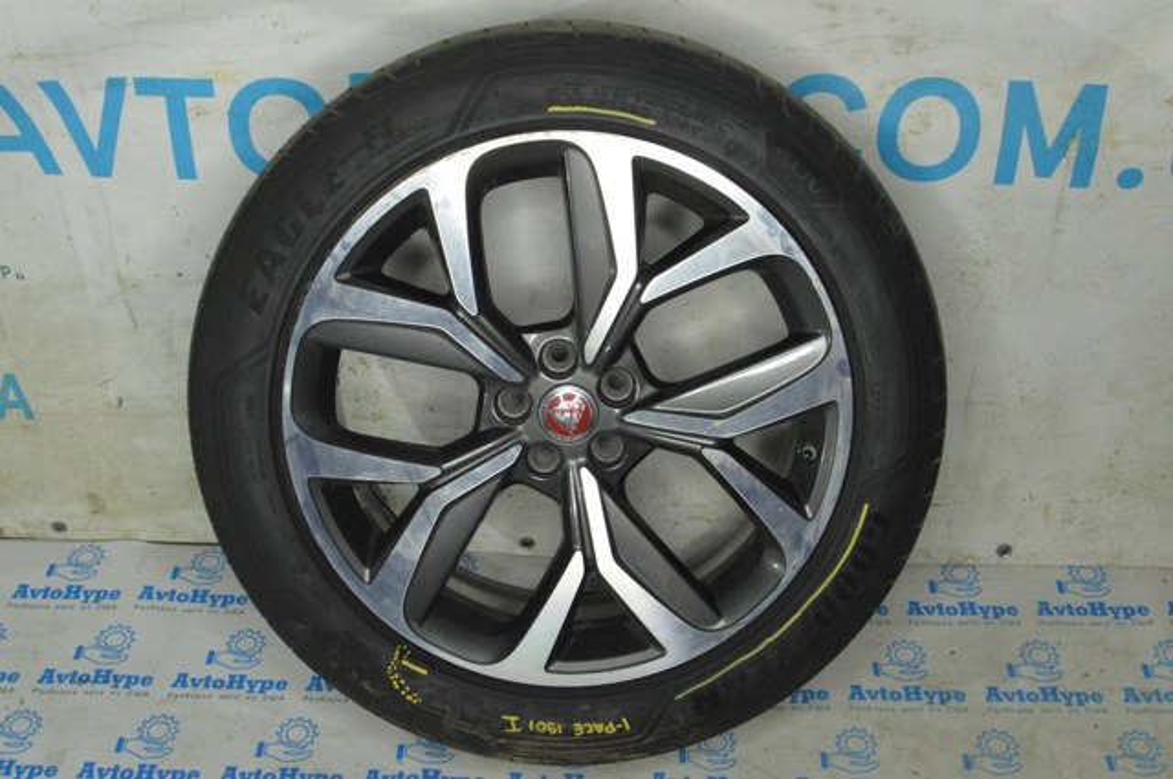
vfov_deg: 29.8
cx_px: 586
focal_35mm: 45
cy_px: 390
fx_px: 1464
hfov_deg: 43.7
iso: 3200
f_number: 10
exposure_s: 1/60
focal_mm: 30
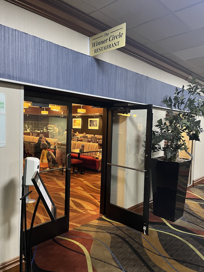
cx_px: 102
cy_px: 136
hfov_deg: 53.1
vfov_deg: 67.3
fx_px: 204
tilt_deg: -2.2
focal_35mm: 26
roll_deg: -1.3
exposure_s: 1/40
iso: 500
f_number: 1.6
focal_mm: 5.1
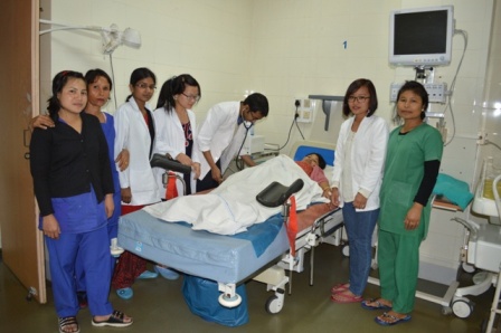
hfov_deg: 67.4
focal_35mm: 27
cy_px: 166
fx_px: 375
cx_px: 250
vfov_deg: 47.9
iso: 640
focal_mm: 18
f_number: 3.5
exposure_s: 1/60
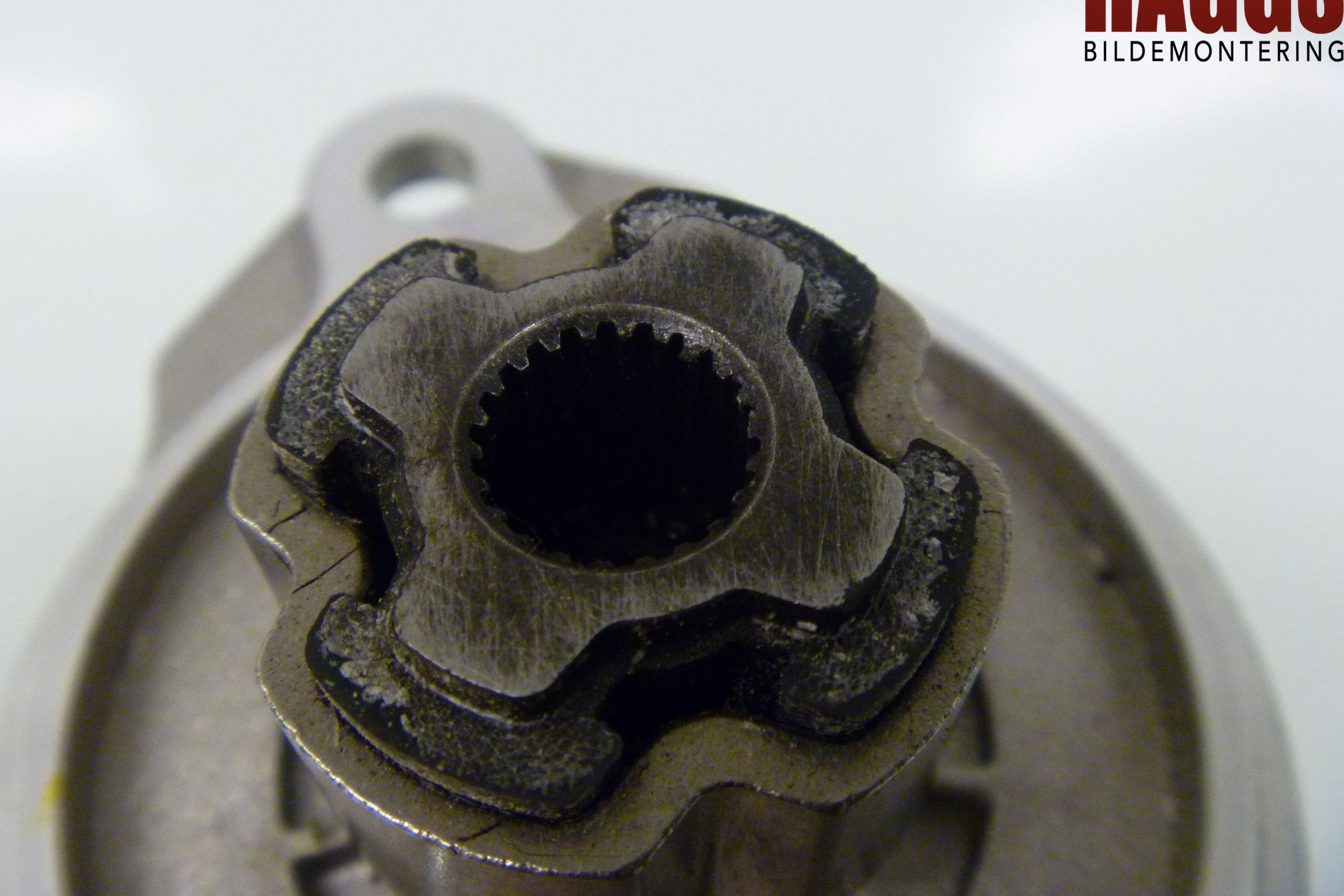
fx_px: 1381
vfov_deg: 35.9
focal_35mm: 37
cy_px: 427
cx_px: 668
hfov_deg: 51.9
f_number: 3.5
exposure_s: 1/20
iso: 400
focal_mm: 6.3
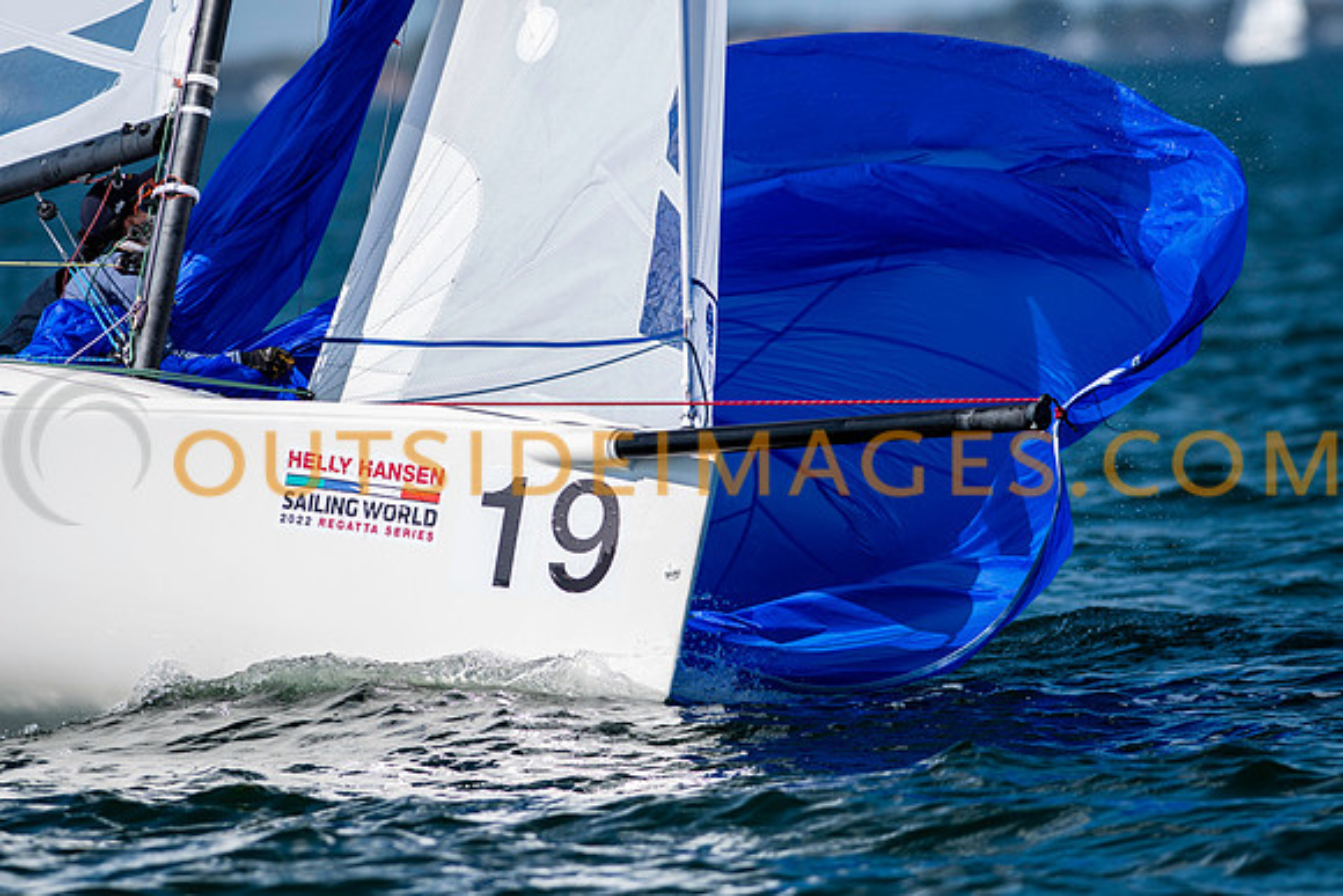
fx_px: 16791
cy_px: 448
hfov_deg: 4.6
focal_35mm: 450
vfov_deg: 3.1
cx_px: 672
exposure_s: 1/3200
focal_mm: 300
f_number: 5
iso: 200
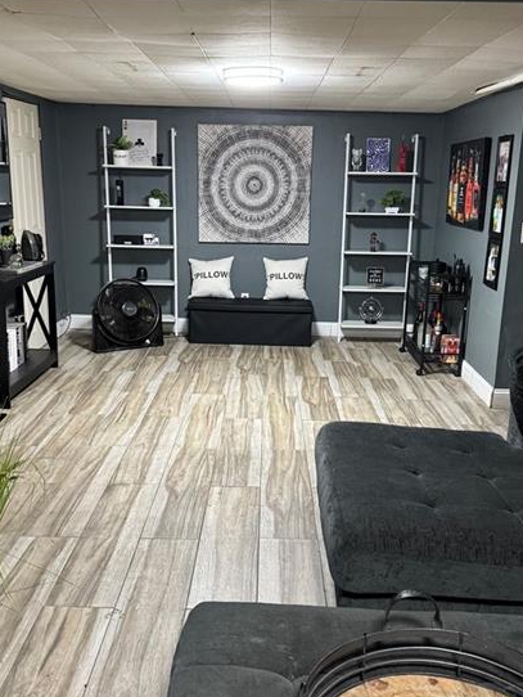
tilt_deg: -13.2
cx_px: 261
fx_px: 684
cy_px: 343
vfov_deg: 53.9
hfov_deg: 41.8
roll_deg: -1.2
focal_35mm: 34
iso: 640
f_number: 1.78
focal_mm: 6.76
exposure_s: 1/60
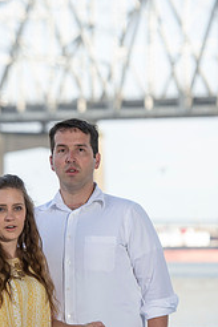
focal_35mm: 238
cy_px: 195
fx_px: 2162
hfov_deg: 5.8
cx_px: 78
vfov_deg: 8.6
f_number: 4.5
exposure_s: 1/200
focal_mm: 130
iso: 50
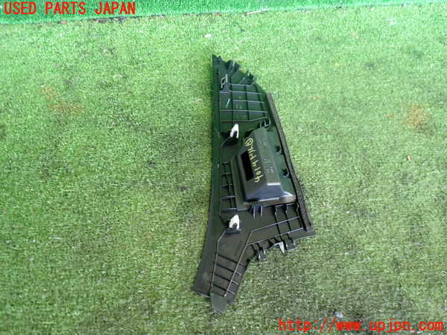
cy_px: 168
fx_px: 387
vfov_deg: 46.8
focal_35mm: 30
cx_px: 224
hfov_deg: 60.0
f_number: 2.3
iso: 250
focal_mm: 5.4
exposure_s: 1/30
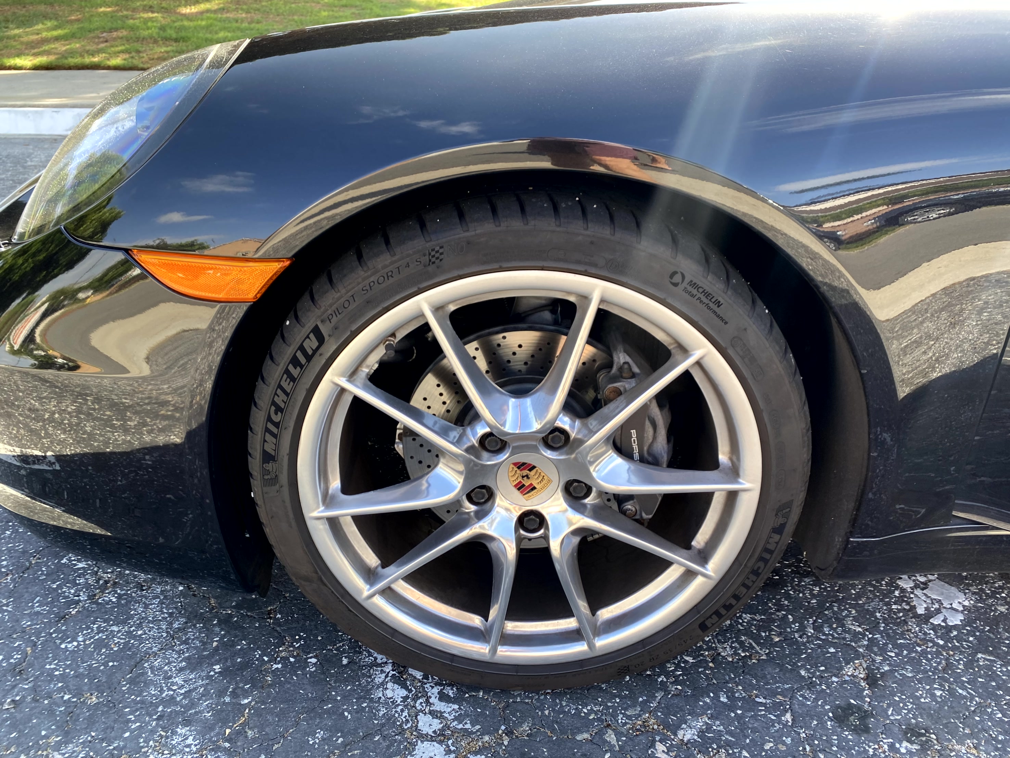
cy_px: 379
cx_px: 505
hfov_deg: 67.3
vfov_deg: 53.1
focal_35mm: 26
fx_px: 759
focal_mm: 4.25
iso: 32
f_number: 1.8
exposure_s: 1/179
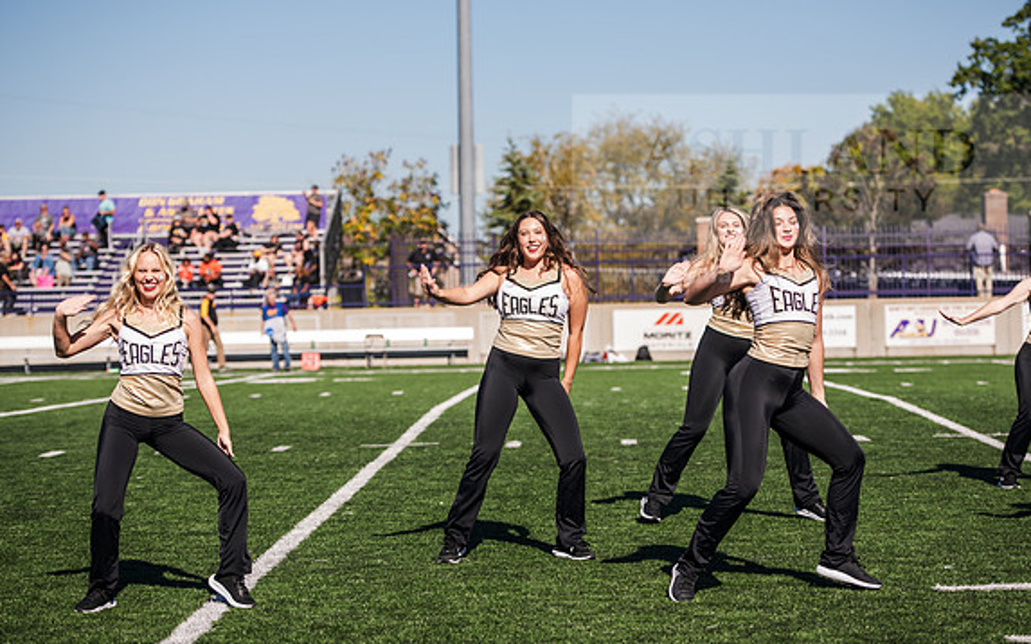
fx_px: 2753
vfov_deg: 13.3
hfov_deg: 21.2
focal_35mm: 98
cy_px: 312
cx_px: 518
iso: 100
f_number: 3.5
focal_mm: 95
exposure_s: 1/1000
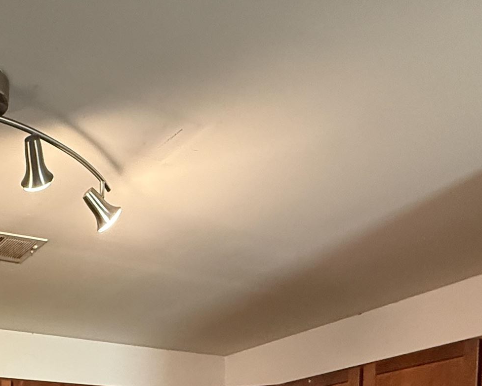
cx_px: -41
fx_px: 613
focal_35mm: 43
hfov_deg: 36.6
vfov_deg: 26.5
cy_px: 560
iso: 640
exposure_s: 1/60
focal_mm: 2.22
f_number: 2.2
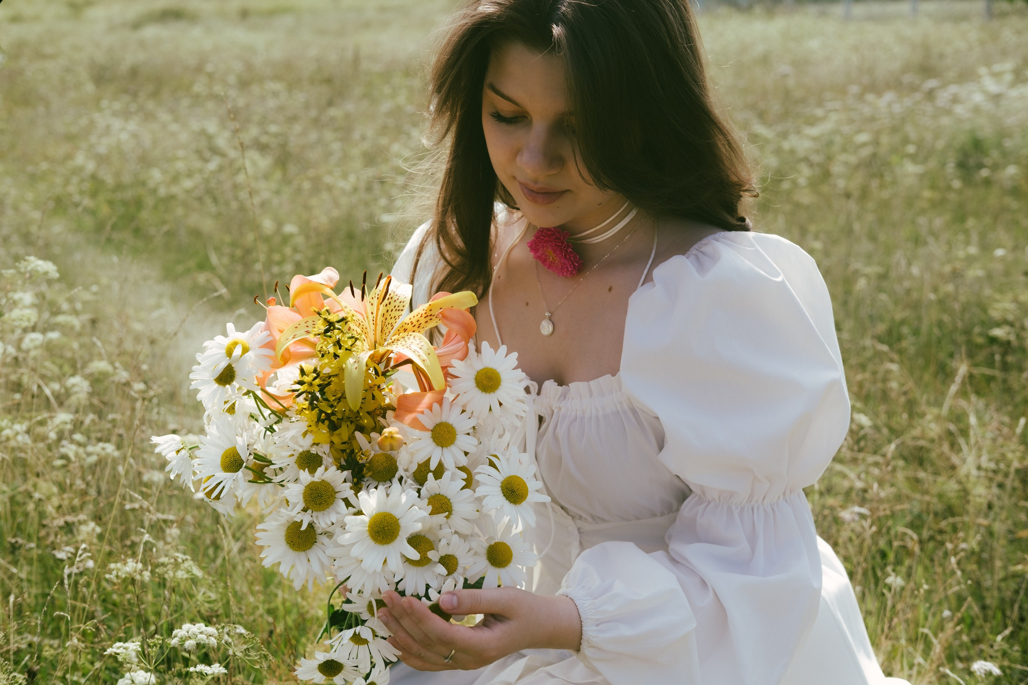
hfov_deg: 37.2
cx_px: 514
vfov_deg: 25.3
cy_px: 342
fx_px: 1527
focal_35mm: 53
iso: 160
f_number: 5
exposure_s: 1/400
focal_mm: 35
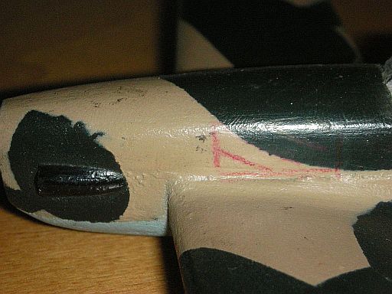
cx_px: 196
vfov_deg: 14.1
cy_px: 147
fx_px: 1189
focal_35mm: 105
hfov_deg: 18.7
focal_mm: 17.4
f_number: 15.1
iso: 400
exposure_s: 1/120
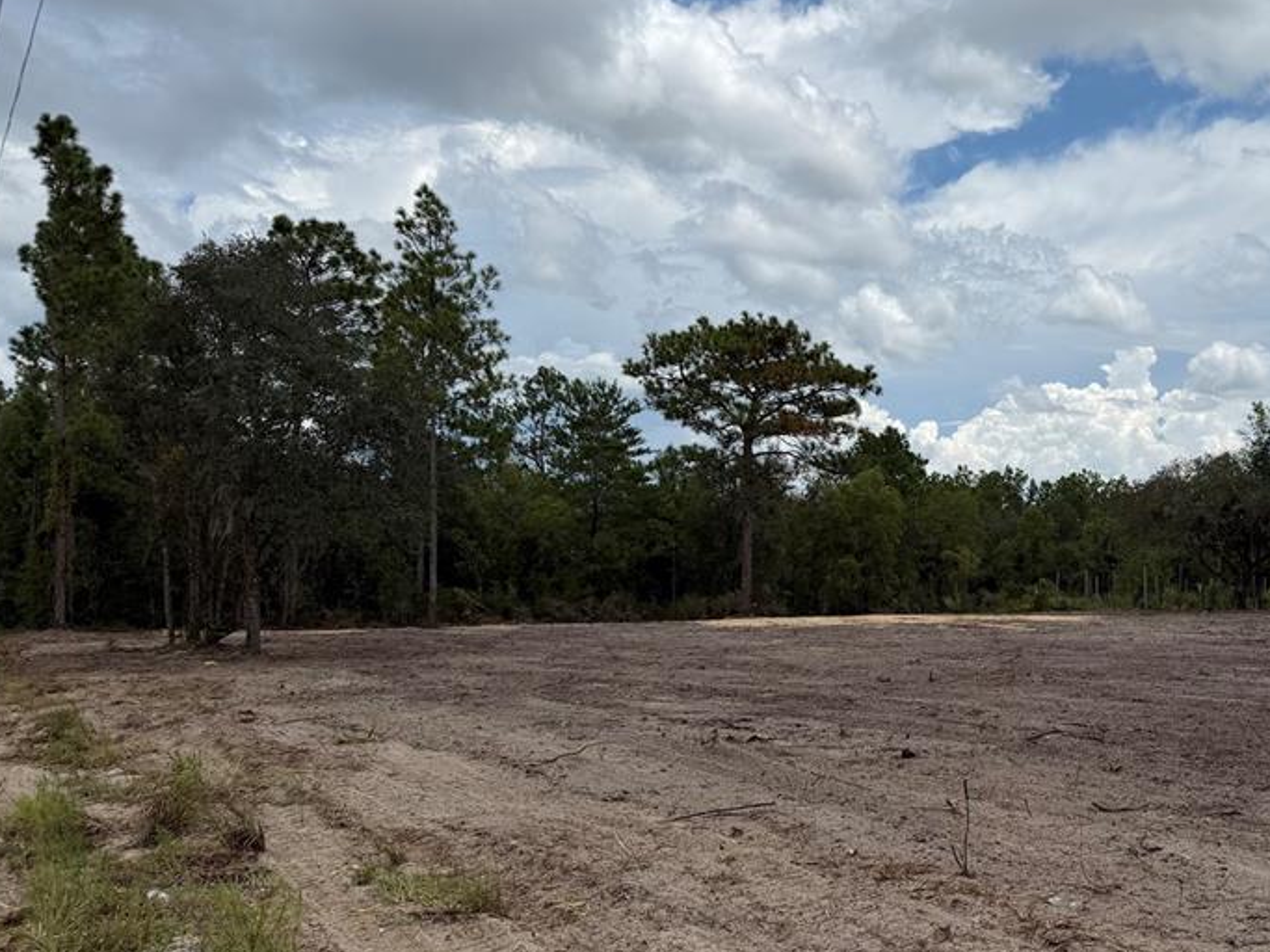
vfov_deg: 39.5
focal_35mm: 36
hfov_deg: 49.6
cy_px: 549
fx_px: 1321
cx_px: 928
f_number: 1.78
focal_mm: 6.76
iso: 80
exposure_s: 1/8130
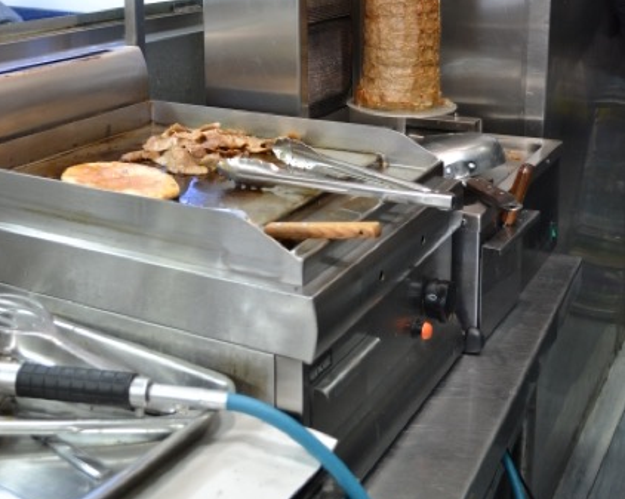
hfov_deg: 39.6
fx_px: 869
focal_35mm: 47
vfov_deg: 30.5
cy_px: 43
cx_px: 310
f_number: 4
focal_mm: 22
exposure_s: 1/15
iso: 560
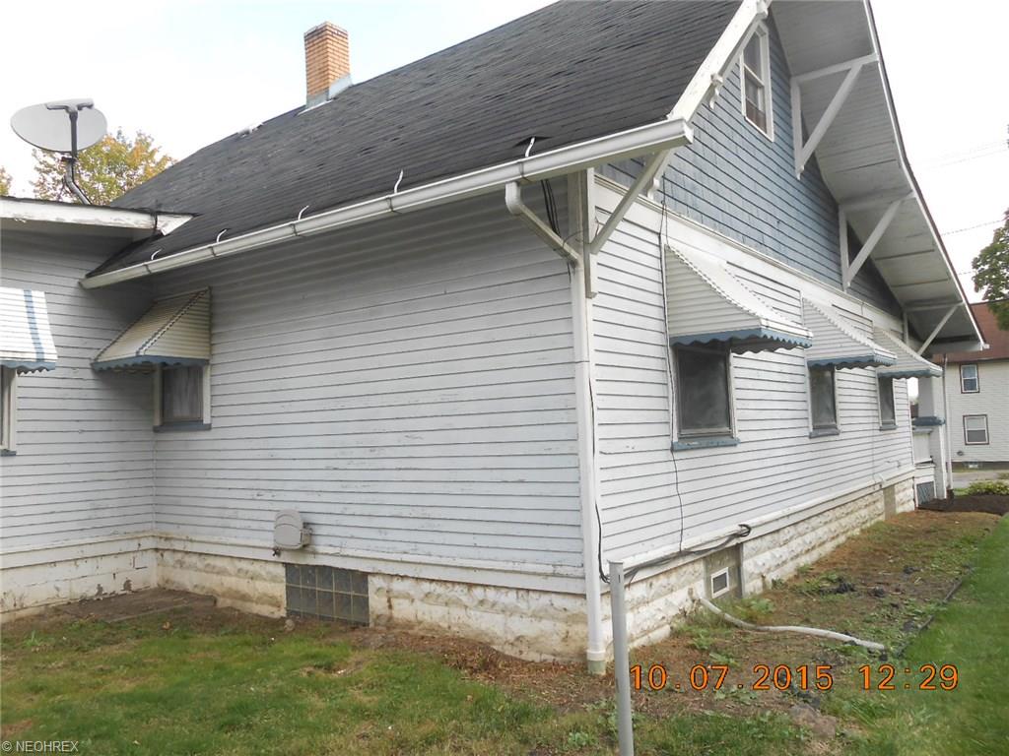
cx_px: 504
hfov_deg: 67.3
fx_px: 758
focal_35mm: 26
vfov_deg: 53.1
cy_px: 378
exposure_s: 1/250
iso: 125
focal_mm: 4.6
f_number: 3.5
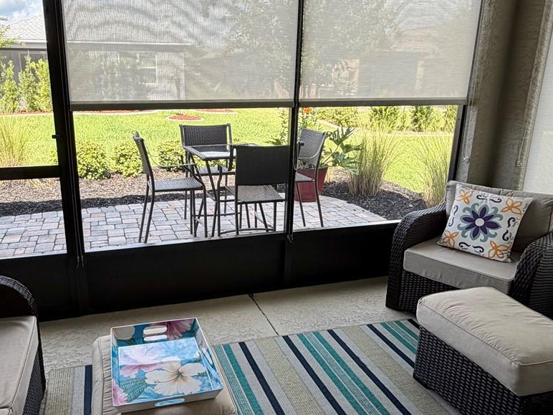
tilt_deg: -16.3
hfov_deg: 61.3
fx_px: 463
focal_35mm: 29
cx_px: 233
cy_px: 206
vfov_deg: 48.2
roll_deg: -0.3
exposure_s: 1/201
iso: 40
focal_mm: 2.22
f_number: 2.2
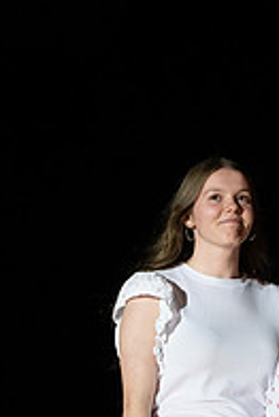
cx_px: 201
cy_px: 445
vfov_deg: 6.7
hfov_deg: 4.5
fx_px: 3551
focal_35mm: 306
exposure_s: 1/320
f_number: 5.6
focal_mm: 81
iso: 1000
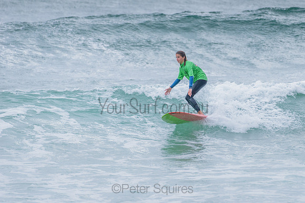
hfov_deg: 3.4
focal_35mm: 613
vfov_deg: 2.2
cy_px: 79
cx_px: 187
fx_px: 5195
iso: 1100
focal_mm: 500
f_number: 5.6
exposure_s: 1/2000
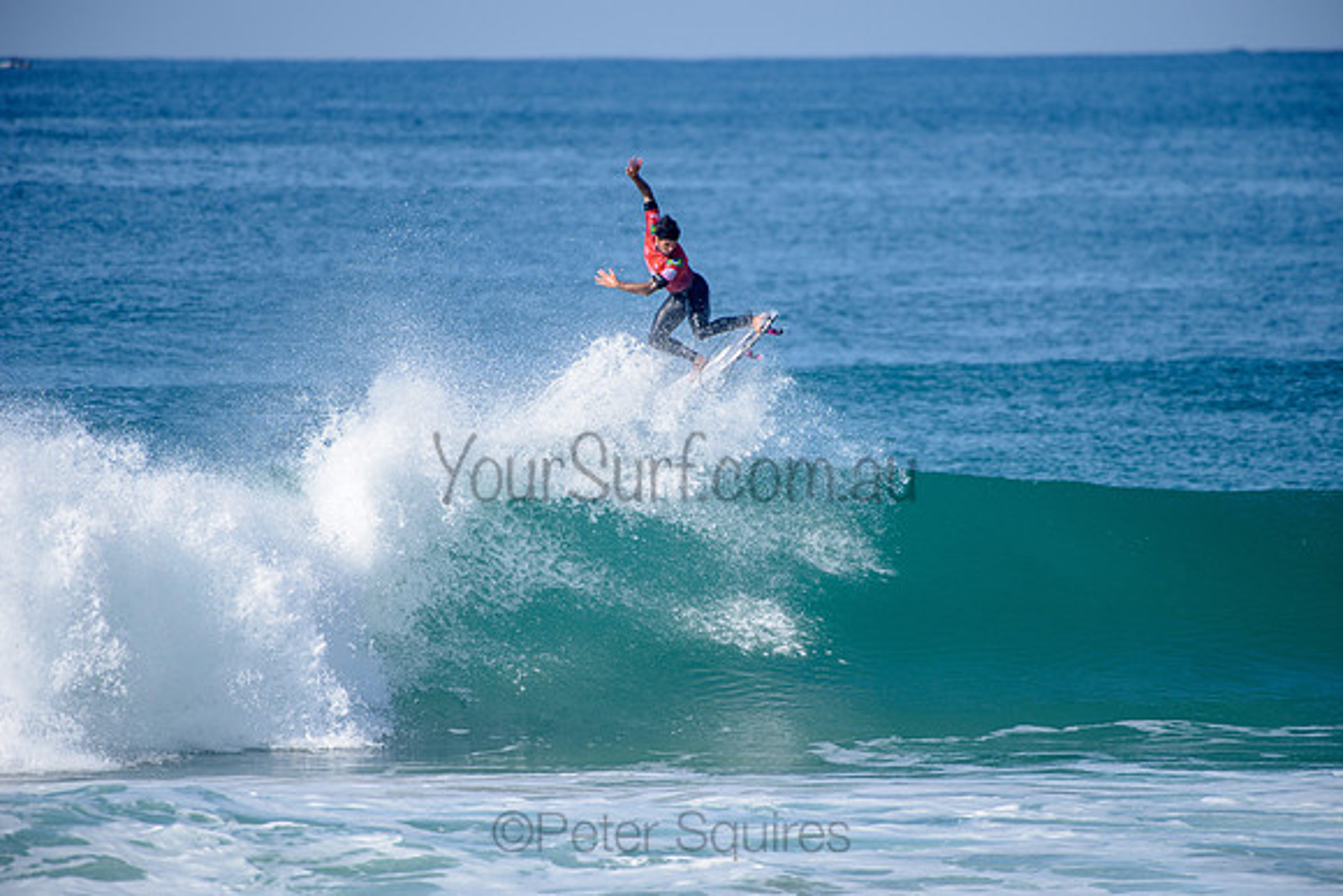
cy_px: 448
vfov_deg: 2.8
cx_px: 672
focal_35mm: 500
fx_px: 18656
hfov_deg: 4.1
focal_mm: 500
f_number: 5.6
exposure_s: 1/2000
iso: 160
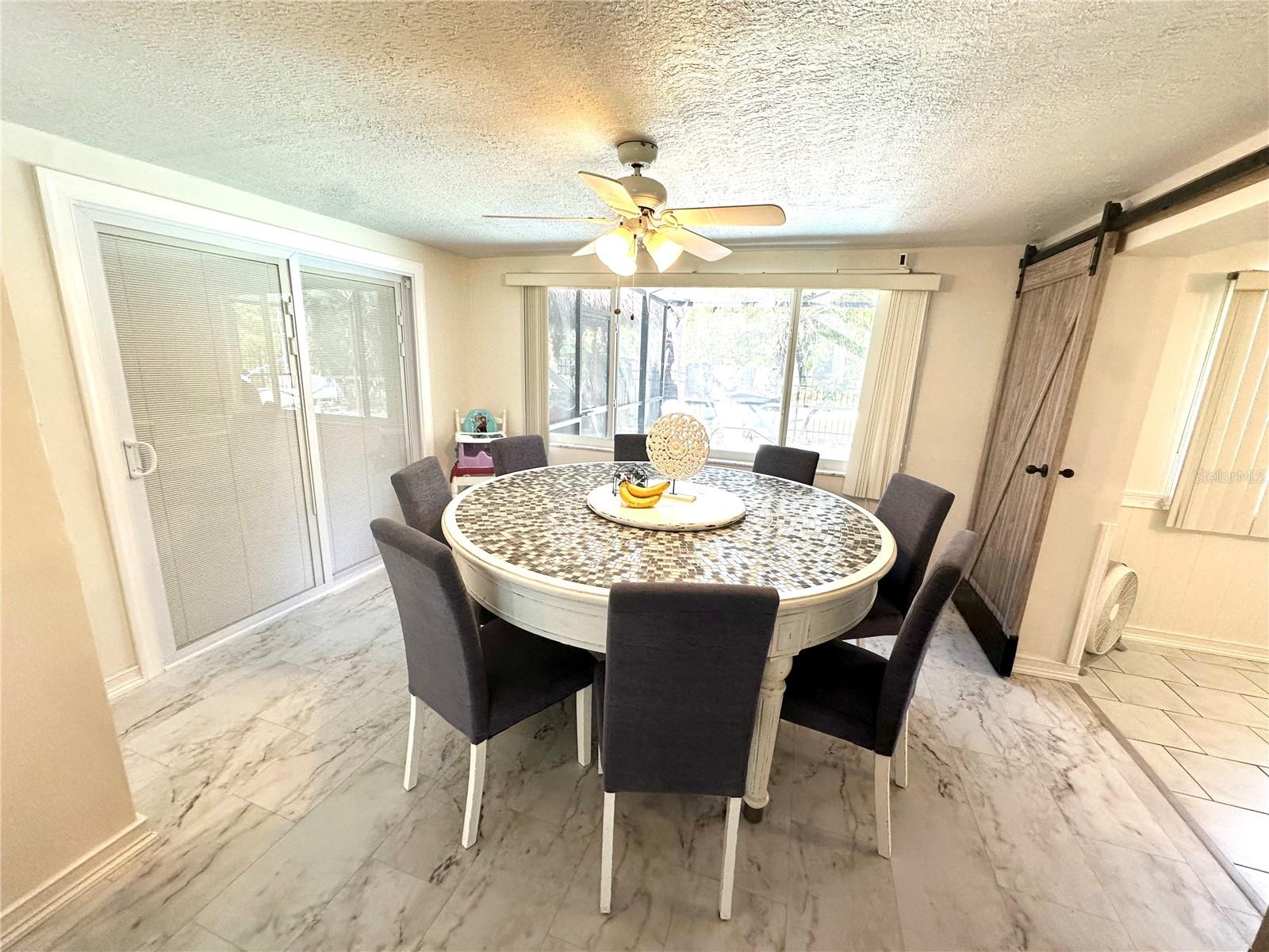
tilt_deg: -13.3
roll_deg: -1.8
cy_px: 476
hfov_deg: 102.1
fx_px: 513
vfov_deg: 85.7
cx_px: 634
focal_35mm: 14
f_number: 2.2
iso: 160
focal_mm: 2.22
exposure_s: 1/120
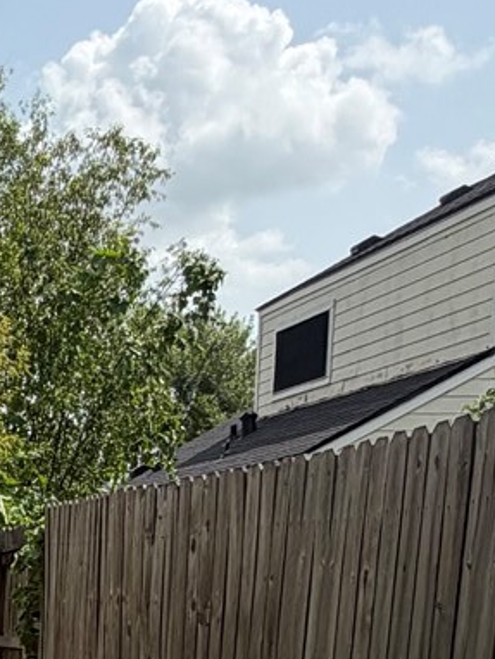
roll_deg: +0.9
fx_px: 1428
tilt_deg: -8.7
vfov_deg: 23.7
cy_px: 795
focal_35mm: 75
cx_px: -355
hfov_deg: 16.8
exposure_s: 1/830
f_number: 2.2
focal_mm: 2.22
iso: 20
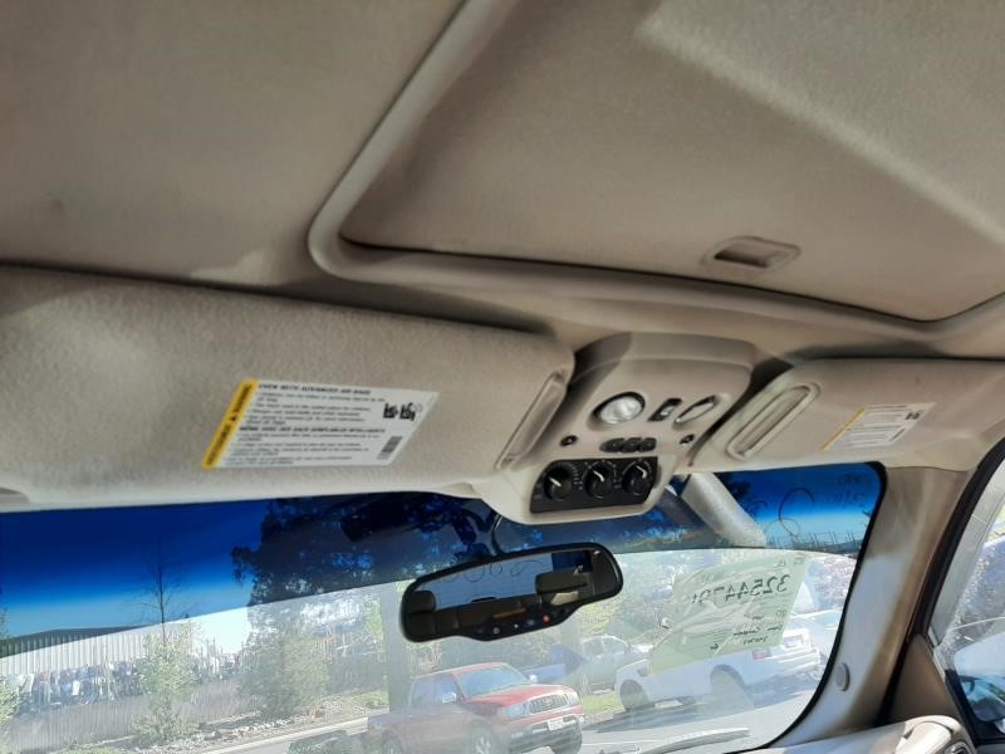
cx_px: 502
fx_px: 755
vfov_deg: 53.1
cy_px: 377
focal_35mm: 26
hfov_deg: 67.3
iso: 40
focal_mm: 3.93
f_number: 1.7
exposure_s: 1/211
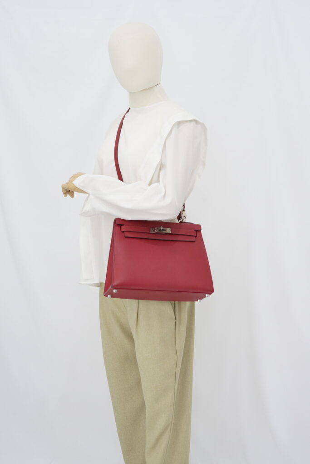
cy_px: 232
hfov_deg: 27.0
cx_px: 155
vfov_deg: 39.6
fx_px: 646
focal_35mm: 50
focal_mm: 50
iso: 640
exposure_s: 1/10
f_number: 6.3
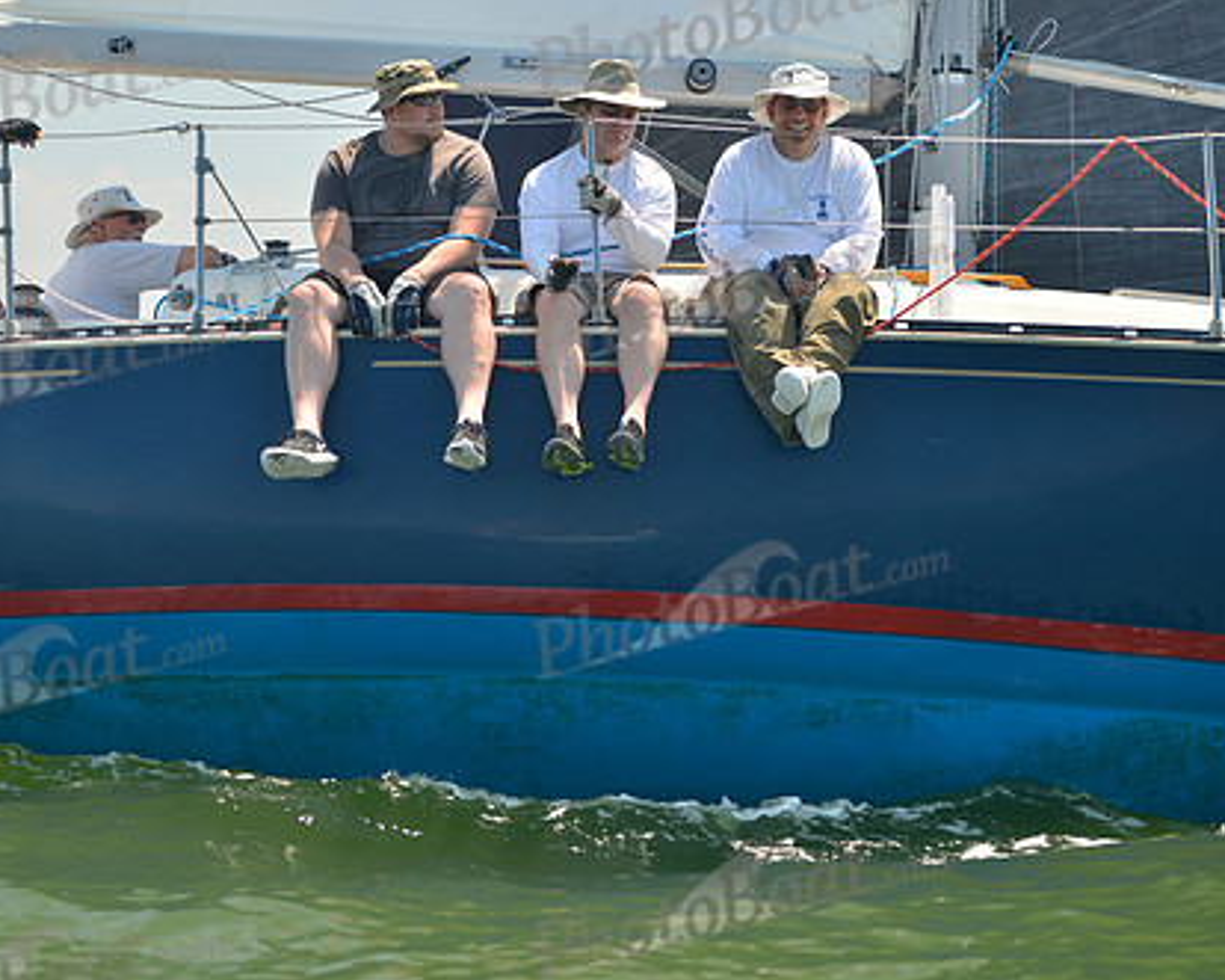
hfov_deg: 15.4
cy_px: 490
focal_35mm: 125
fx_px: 4531
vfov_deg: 12.3
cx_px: 382
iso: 200
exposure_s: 1/640
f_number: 2.8
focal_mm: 95
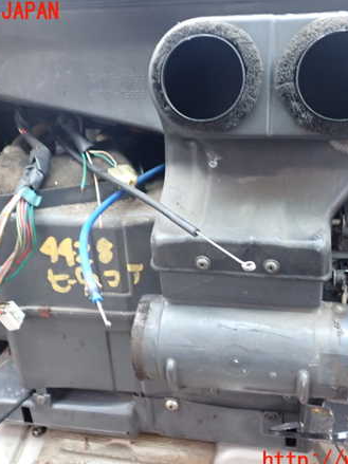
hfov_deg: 35.1
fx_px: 550
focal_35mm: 41
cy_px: 237
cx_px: 184
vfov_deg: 45.8
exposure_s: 1/30
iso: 500
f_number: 2.3
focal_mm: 5.4
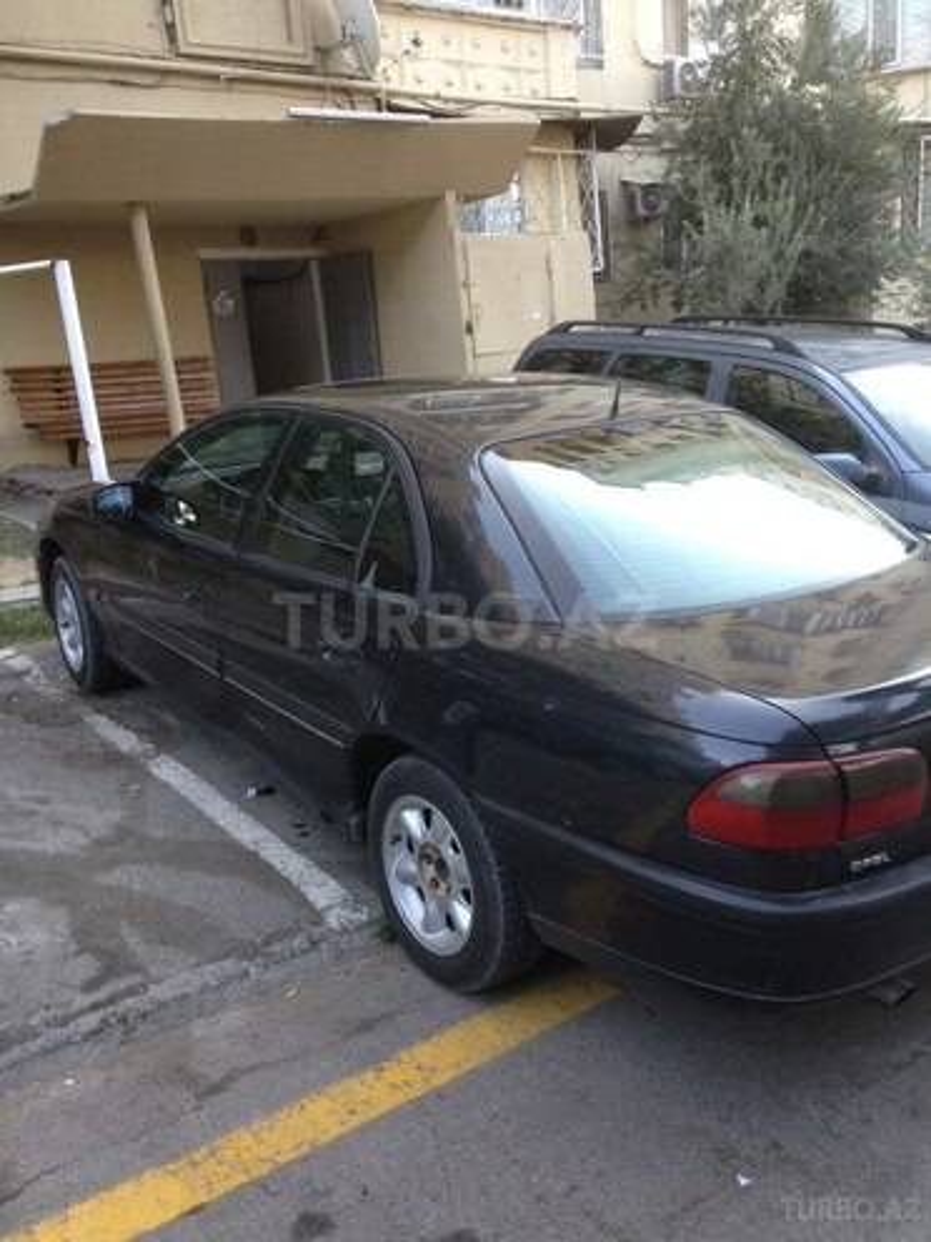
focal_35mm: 33
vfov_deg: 55.4
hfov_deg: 42.9
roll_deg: +7.2
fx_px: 1183
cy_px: 621
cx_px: 466
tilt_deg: -9.3
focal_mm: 4.12
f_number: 2.4
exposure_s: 1/120
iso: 64
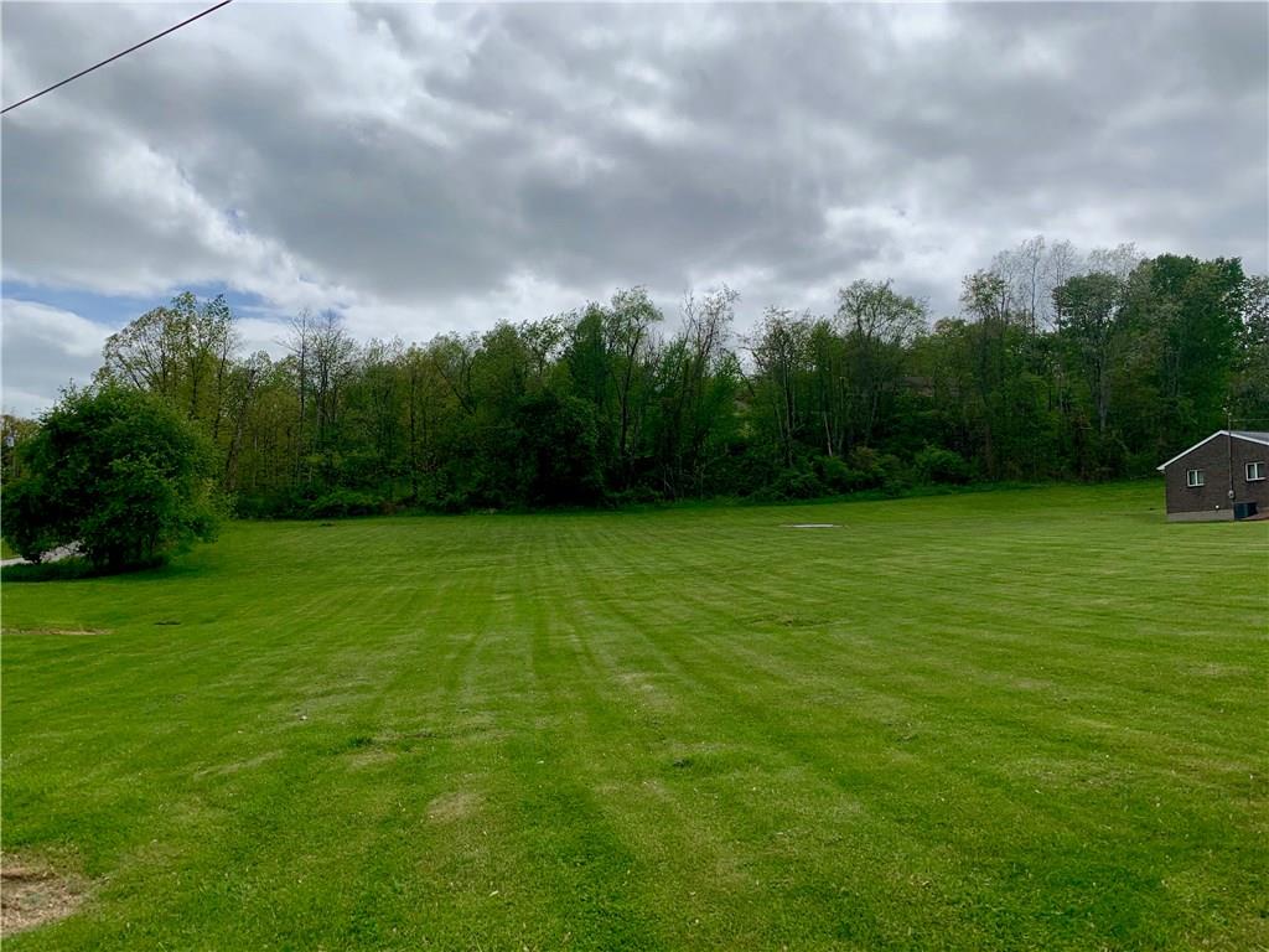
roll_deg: -1.5
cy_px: 476
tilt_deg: +6.4
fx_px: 953
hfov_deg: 67.3
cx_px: 634
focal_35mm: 26
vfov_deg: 53.1
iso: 25
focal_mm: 4.25
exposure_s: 1/4902
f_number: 1.8
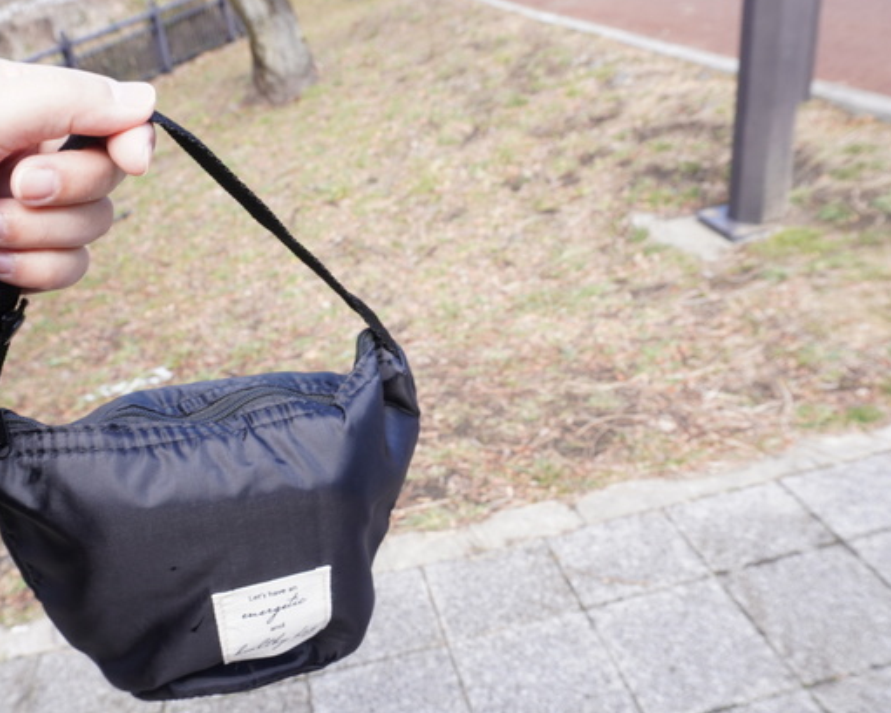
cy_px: 356
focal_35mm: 30
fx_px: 791
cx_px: 364
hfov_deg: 58.4
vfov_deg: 48.5
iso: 100
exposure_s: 1/30
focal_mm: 16
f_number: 8
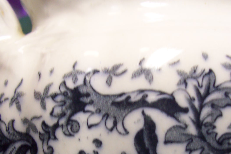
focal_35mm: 60
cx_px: 136
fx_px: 385
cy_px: 133
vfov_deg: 22.2
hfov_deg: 33.3
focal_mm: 5.6
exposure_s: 1/30
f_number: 2.8
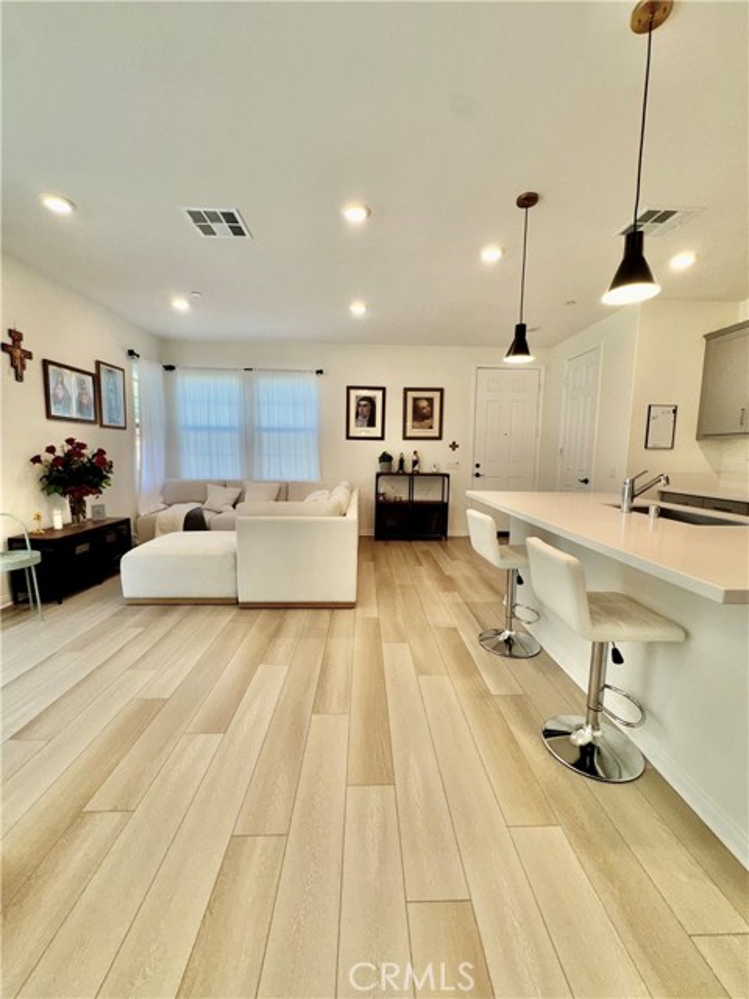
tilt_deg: -7.2
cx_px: 374
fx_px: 404
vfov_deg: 102.1
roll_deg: -0.9
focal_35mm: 14
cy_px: 500
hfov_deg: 85.7
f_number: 2.2
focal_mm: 2.22
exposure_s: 1/122
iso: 32
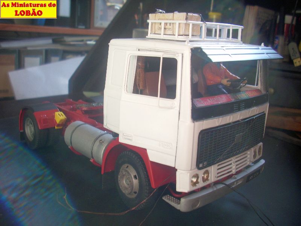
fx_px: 270
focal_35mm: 31
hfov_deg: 58.4
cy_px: 113
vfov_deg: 45.4
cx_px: 150
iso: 50
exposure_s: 1/60
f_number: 2.8
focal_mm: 6.2
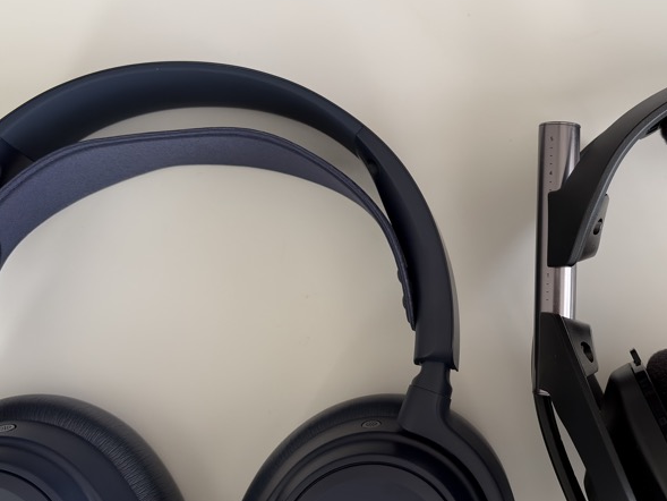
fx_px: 1021
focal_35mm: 53
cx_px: 516
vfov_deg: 27.5
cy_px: 294
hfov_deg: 35.2
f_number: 1.6
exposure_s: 1/60
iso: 64
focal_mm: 5.96
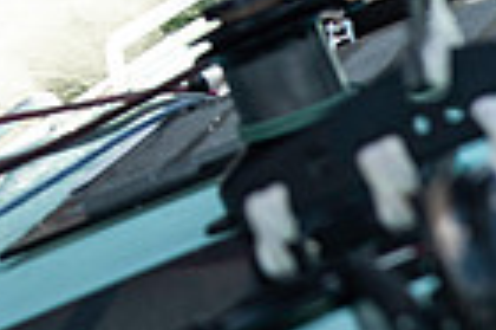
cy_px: -174
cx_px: -21
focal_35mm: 496
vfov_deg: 2.8
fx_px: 6826
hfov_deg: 4.2
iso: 250
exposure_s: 1/800
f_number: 5
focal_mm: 120
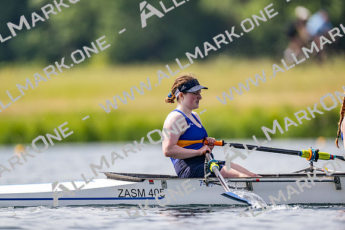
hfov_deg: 3.4
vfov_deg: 2.3
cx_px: 172
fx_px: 5751
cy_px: 115
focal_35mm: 600
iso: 200
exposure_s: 1/2500
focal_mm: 600
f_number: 4
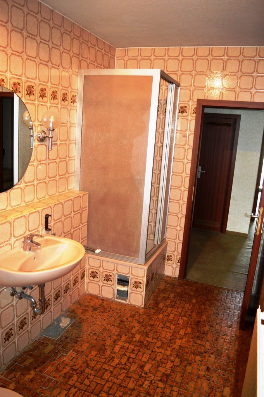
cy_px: 198
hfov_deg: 47.9
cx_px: 132
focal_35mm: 27
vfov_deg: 67.4
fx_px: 297
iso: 2200
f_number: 3.5
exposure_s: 1/60
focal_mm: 18
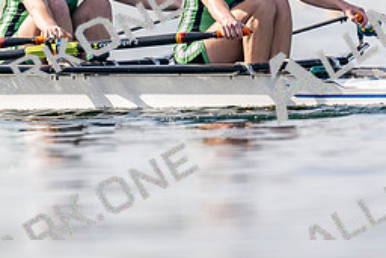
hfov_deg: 1.5
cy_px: -19
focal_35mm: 1359
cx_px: 140
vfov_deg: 1.0
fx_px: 14579
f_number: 5
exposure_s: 1/2500
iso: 220
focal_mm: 600
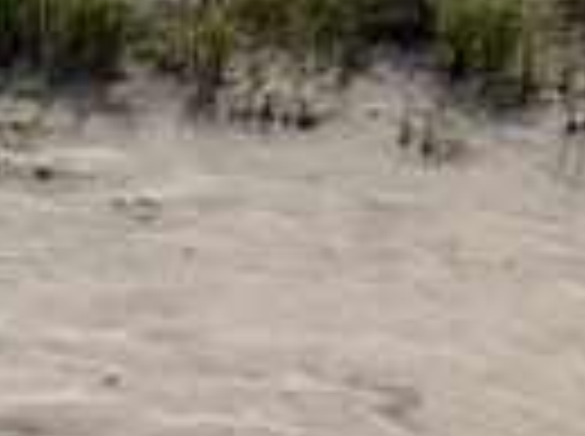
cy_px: -436
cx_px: -846
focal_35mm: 154
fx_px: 2598
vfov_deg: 9.0
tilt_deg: +3.1
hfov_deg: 10.8
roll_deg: -0.7
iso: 25
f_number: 1.8
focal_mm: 4.25
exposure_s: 1/3521
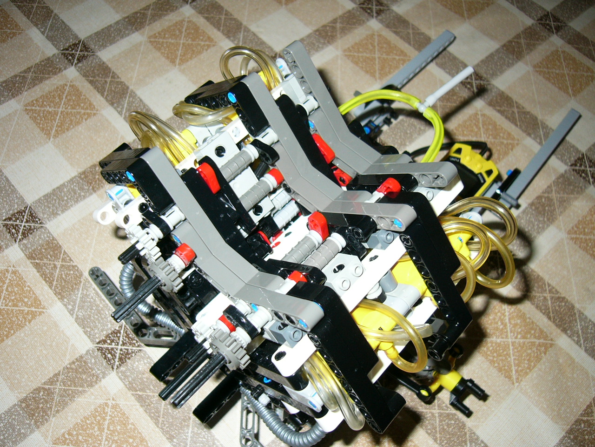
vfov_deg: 40.7
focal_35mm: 35
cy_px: 224
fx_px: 602
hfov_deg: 52.6
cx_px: 298
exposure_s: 1/60
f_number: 2.8
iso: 100
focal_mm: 5.8
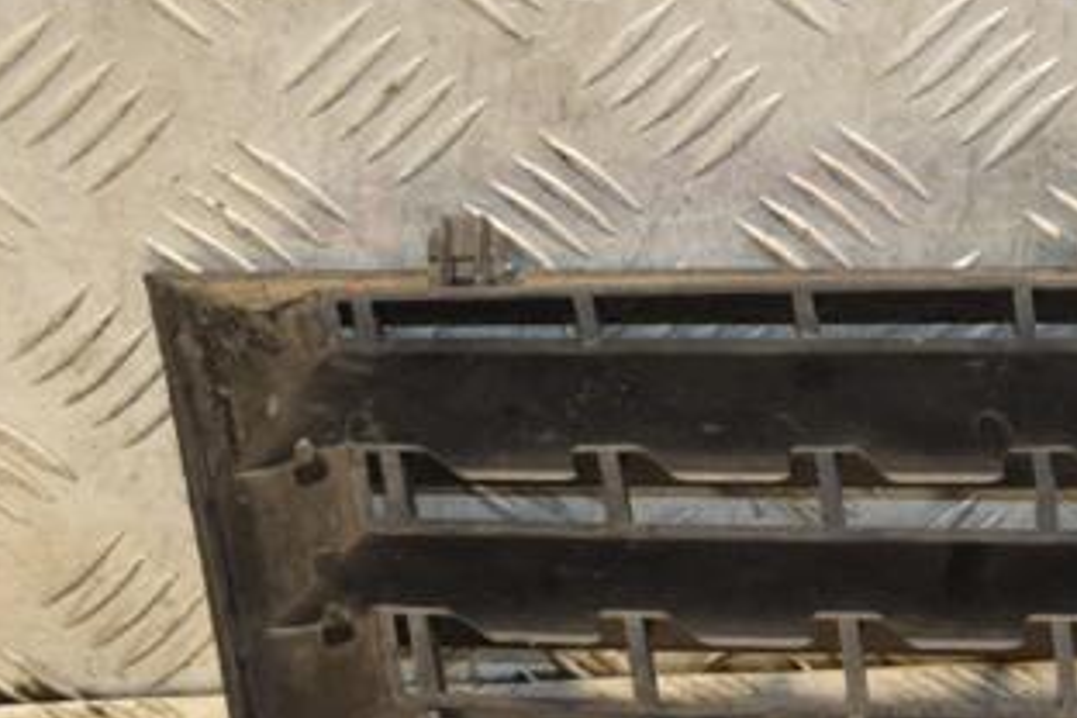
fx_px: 4487
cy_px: 476
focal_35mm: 150
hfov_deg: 13.6
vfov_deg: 9.1
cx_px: 939
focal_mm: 52
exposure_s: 1/100
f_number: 5
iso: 800
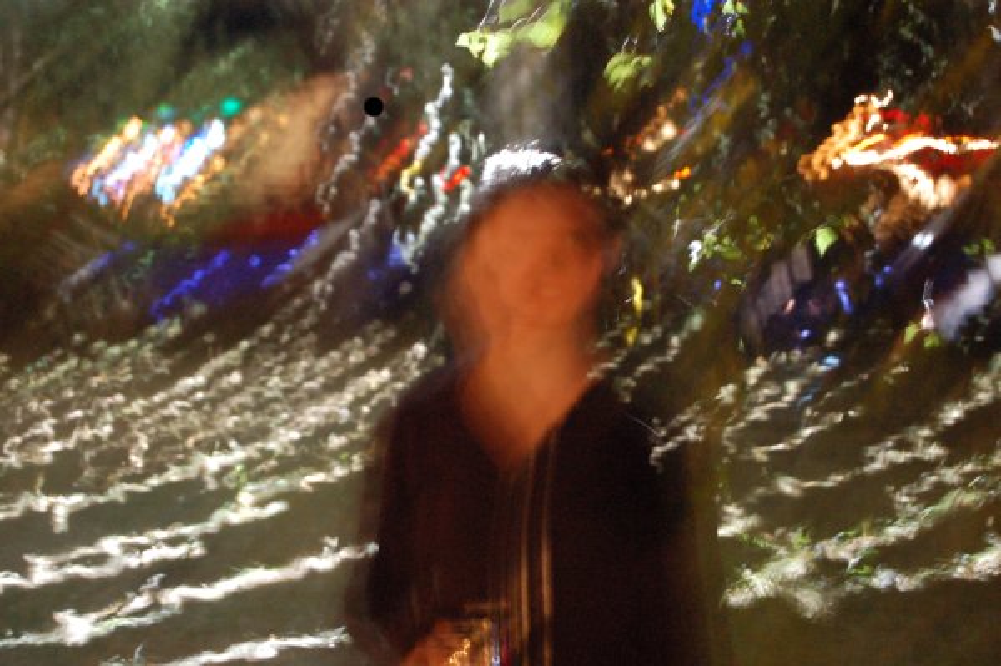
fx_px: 2292
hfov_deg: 24.6
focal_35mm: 82
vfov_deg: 16.5
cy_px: 333
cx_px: 500
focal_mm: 55
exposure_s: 5
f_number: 5.6
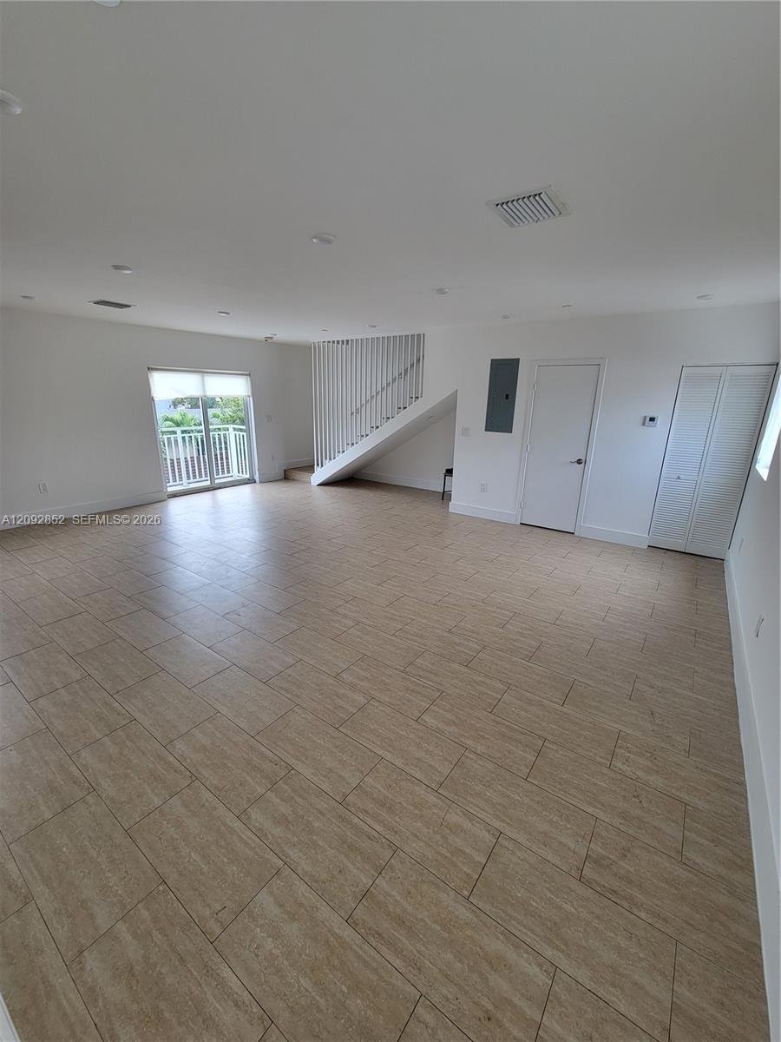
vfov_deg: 106.2
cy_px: 521
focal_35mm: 13
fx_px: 391
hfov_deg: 89.9
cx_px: 390
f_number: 2.2
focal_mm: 2.2
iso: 64
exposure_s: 1/120
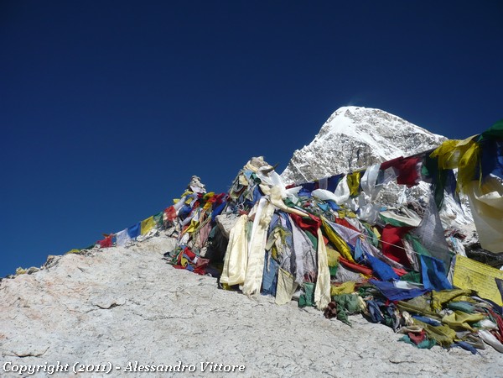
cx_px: 252
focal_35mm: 35
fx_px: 509
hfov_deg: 52.6
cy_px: 189
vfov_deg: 40.7
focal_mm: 5.8
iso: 100
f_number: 8
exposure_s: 1/640
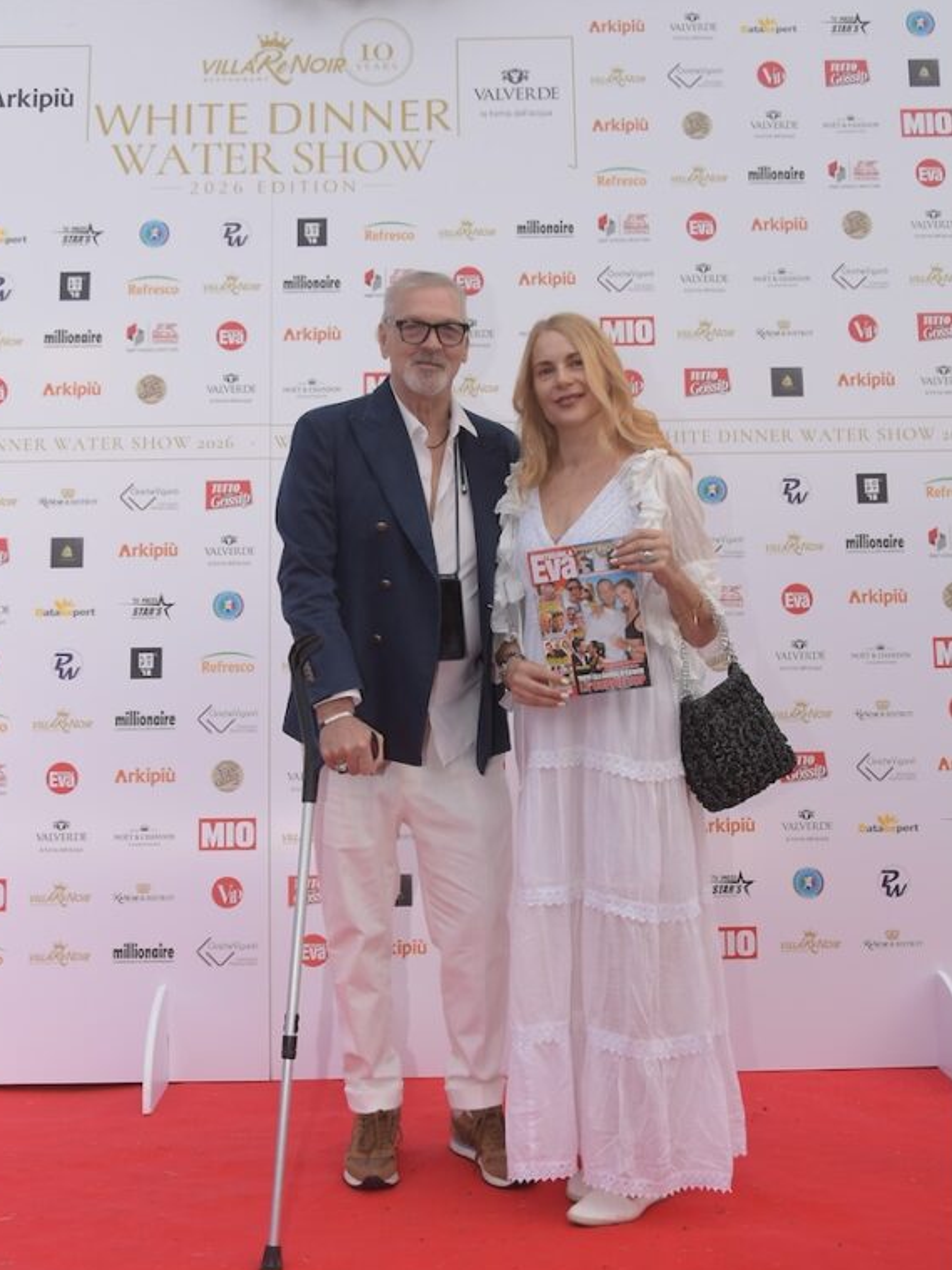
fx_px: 1467
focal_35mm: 40
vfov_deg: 46.8
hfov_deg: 35.9
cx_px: 466
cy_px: 647
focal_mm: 24
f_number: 7.1
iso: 500
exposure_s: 1/200
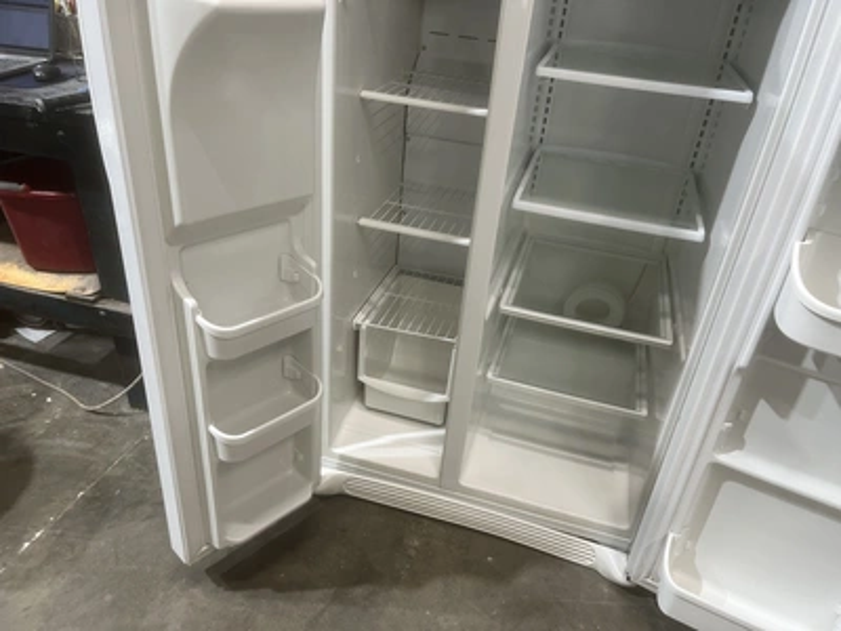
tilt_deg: -30.1
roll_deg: -4.9
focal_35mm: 26
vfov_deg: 53.1
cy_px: 316
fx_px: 632
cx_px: 420
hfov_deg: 67.3
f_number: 1.6
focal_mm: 5.1
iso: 80
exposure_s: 1/60
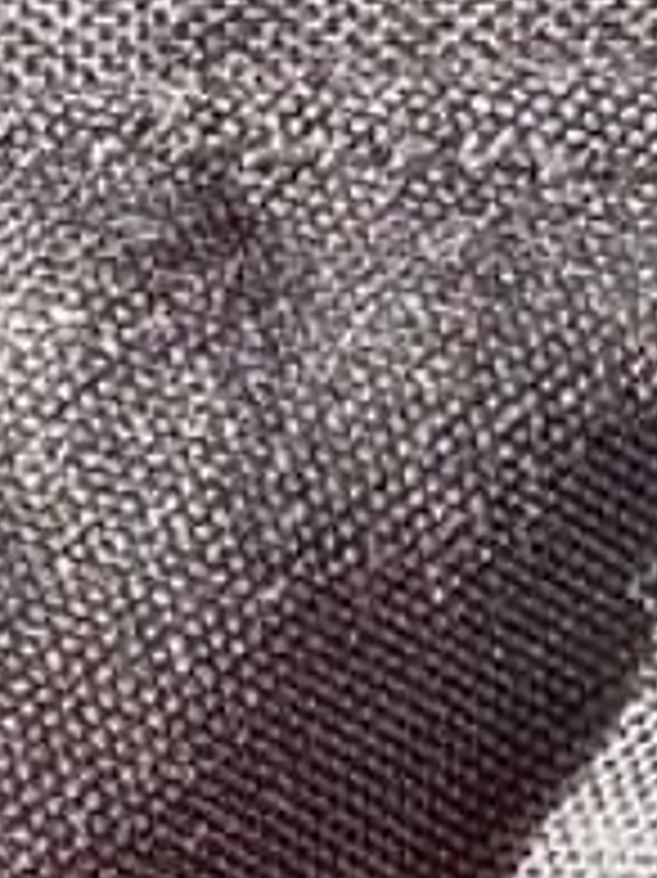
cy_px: 2915
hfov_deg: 8.2
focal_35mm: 178
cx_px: -297
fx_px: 4509
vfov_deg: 8.6
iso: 125
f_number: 1.8
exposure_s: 1/50
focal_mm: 3.98
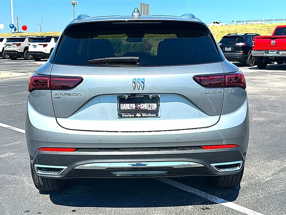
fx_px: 306
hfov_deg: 50.1
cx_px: 143
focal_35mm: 37
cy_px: 108
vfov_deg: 38.7
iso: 80
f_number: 1.78
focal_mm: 6.86
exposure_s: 1/4808
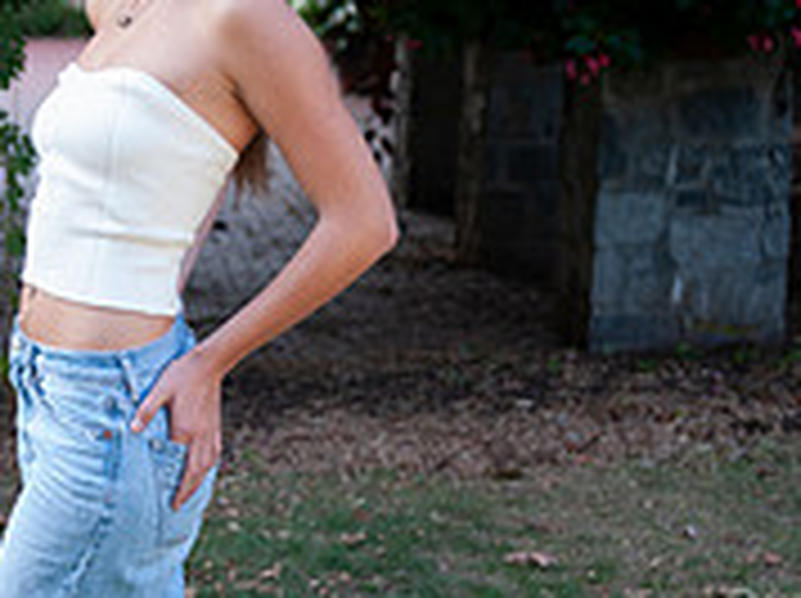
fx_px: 2473
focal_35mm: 107
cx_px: 160
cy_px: 292
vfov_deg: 13.8
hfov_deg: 18.2
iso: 100
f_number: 2.8
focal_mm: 44
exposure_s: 1/200
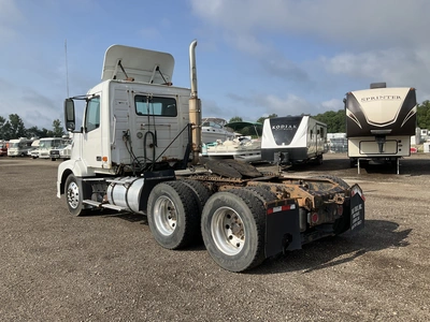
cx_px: 215
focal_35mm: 29
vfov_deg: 48.2
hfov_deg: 61.7
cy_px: 161
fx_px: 360
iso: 25
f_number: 1.8
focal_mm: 3
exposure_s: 1/1984
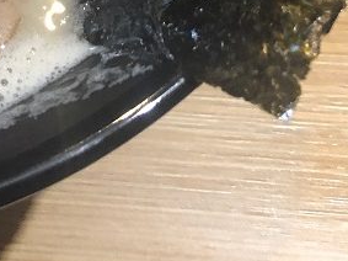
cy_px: -155
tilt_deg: -53.6
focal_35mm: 99
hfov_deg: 17.6
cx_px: -187
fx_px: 995
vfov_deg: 13.8
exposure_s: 1/17
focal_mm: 3.99
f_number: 1.8
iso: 80
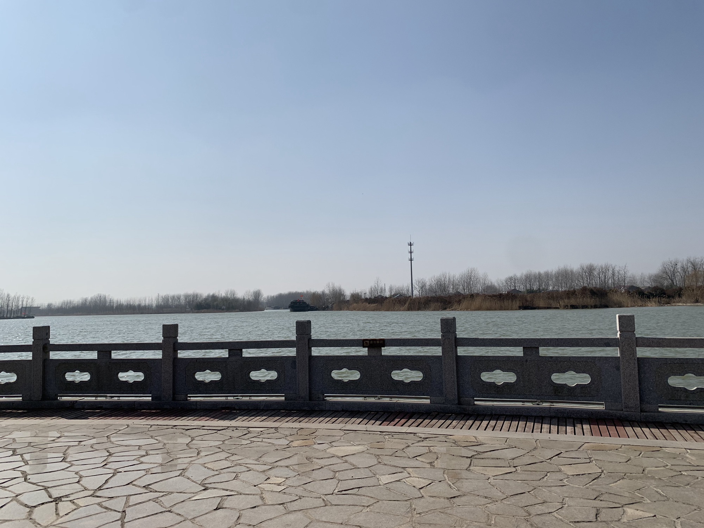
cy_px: 264
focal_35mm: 26
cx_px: 352
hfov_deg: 67.3
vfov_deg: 53.1
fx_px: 529
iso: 25
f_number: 1.8
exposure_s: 1/8000
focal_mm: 4.25
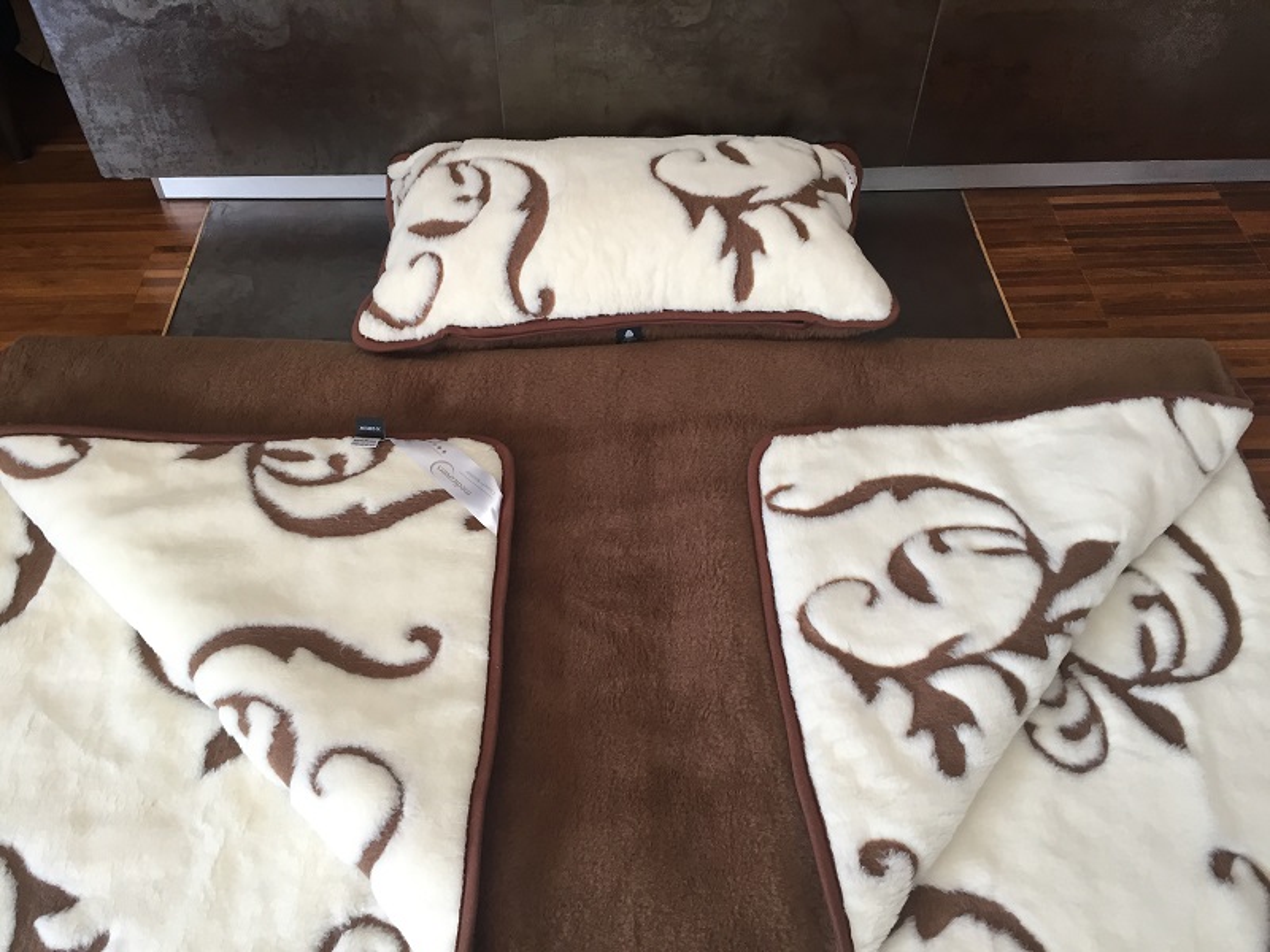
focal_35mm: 29
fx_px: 1064
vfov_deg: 48.2
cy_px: 476
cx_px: 635
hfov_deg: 61.7
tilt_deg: -50.0
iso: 50
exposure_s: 1/33
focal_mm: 4.15
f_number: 2.2
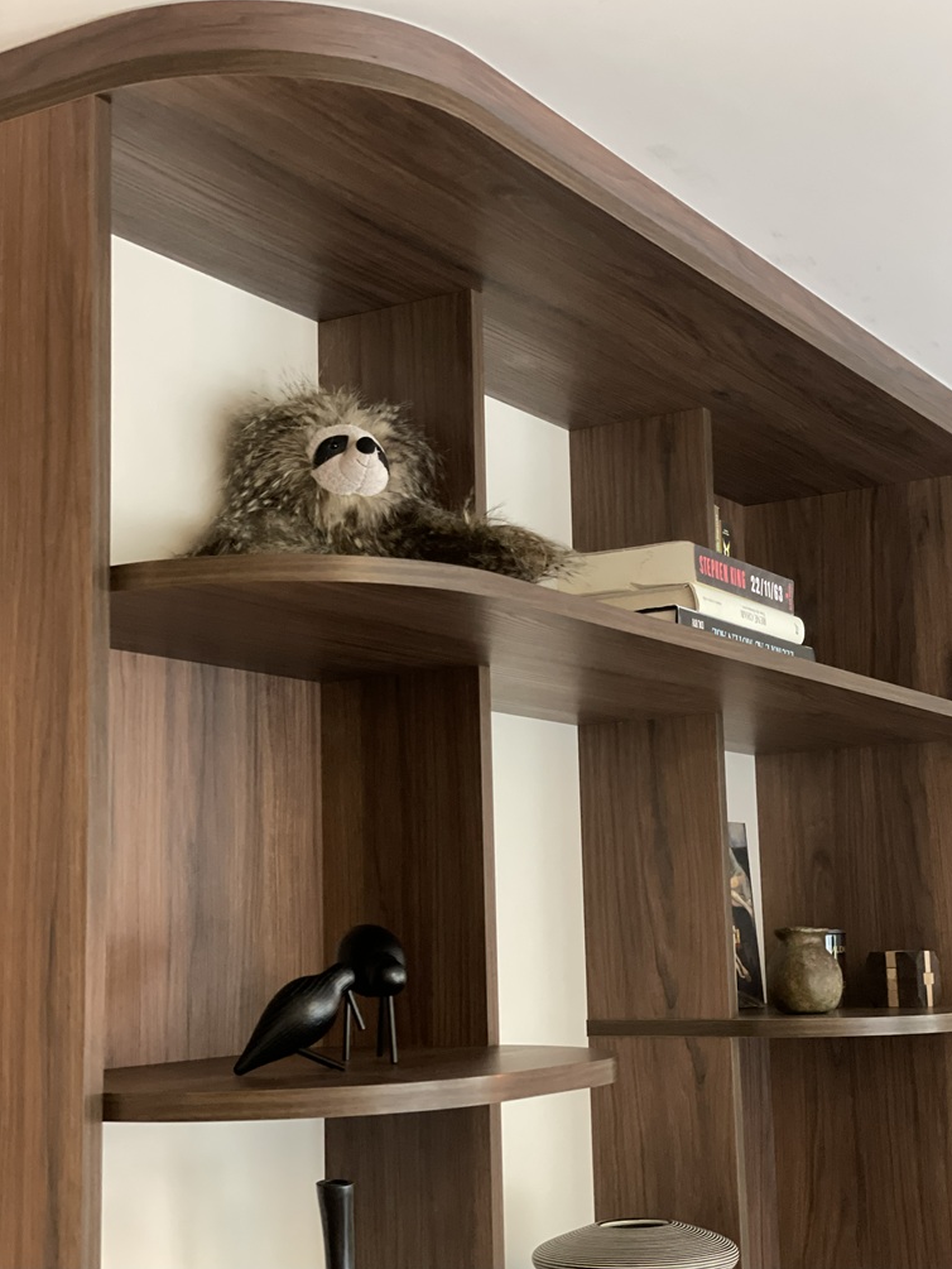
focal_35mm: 53
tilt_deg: +10.7
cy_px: 624
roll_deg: +0.6
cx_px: 482
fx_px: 1943
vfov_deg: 36.2
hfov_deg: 27.5
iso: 500
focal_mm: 6
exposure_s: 1/18
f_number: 2
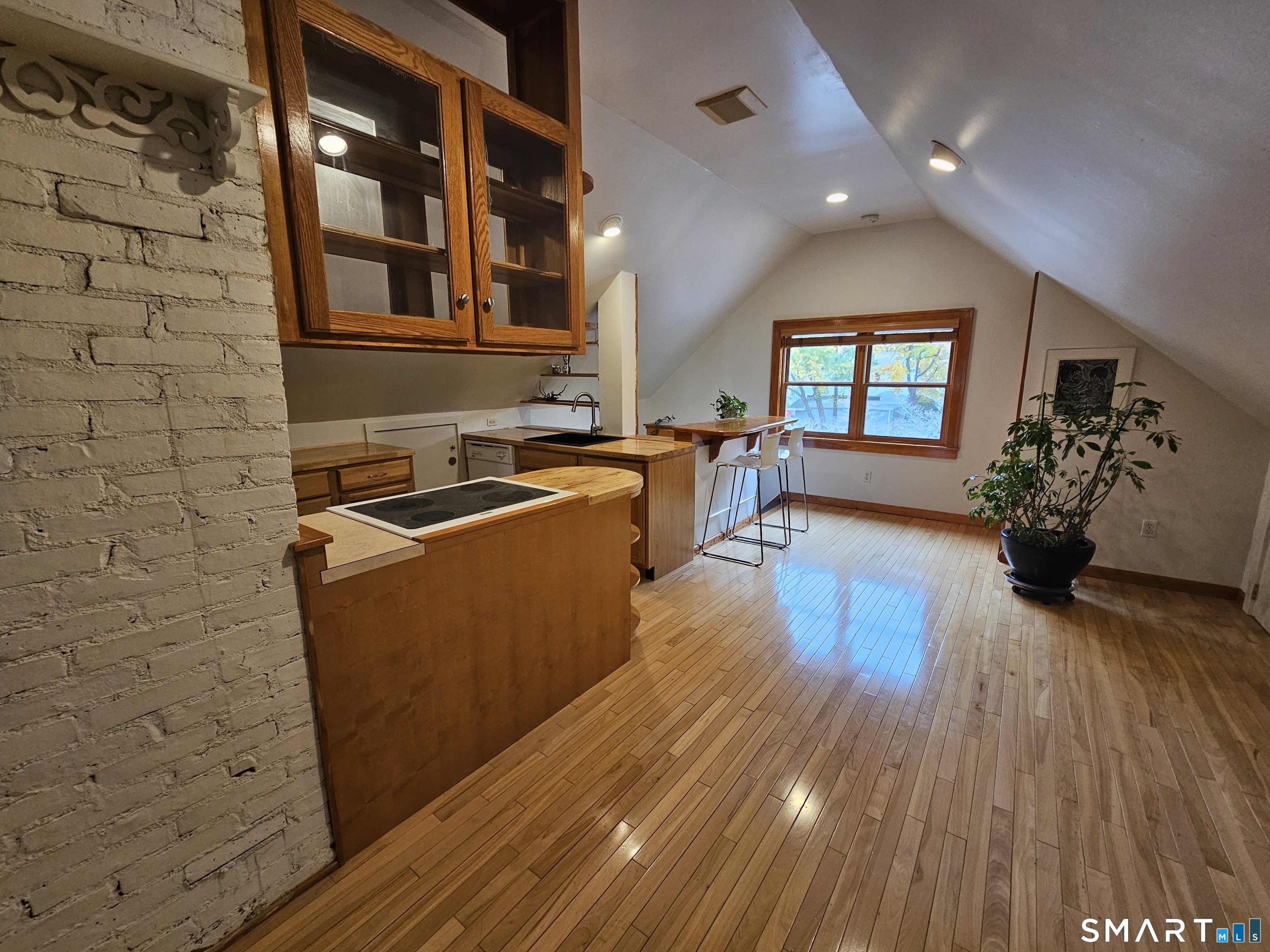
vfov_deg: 89.9
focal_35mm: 13
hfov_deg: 106.2
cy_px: 476
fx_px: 477
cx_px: 635
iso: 160
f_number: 2.2
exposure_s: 1/60
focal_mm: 2.2
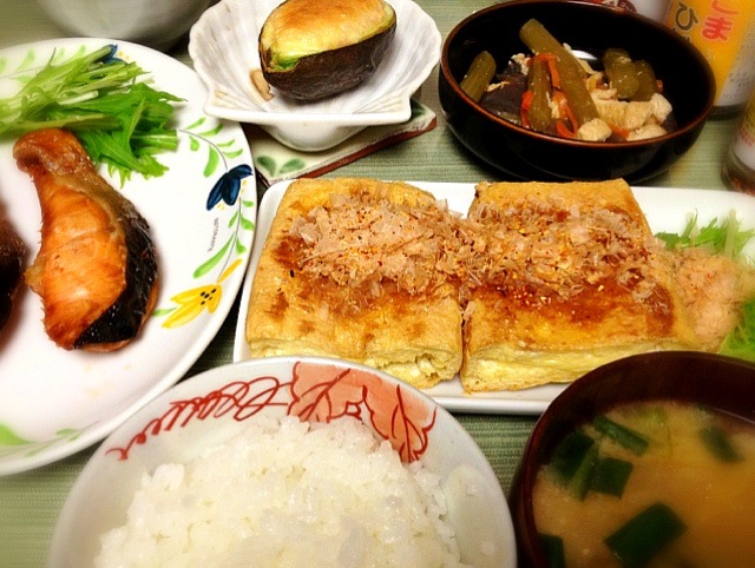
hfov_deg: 52.6
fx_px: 765
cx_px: 378
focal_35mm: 35
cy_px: 284
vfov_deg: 40.8
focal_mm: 4.28
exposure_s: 1/20
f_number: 2.4
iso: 160
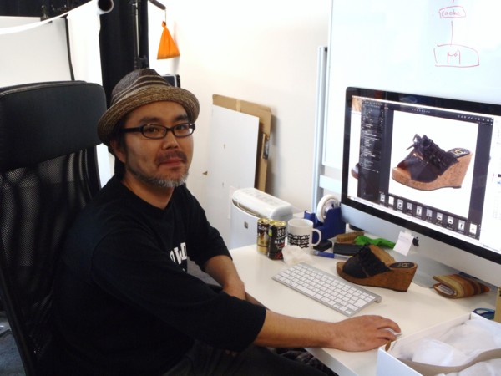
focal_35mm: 36
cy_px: 188
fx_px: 521
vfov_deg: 39.7
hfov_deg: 51.4
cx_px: 250
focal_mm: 6.45
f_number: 4.5
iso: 200
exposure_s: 1/25
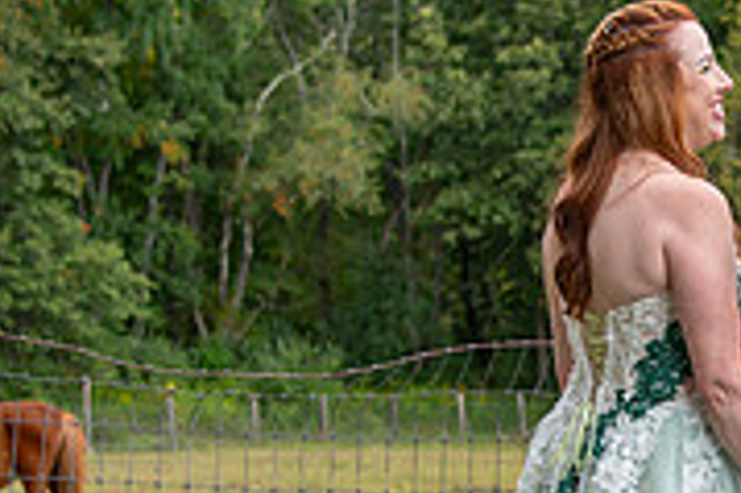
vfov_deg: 13.0
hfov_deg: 18.8
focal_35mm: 104
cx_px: 840
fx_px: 2139
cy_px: 456
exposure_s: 1/125
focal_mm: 32
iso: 50
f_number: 3.2
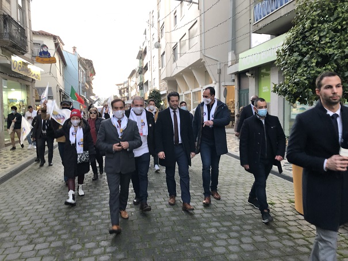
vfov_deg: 49.8
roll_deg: +3.0
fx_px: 282
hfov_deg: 63.4
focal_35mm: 28
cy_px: 130
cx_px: 174
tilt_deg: -5.2
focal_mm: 3.99
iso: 160
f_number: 1.8
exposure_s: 1/60
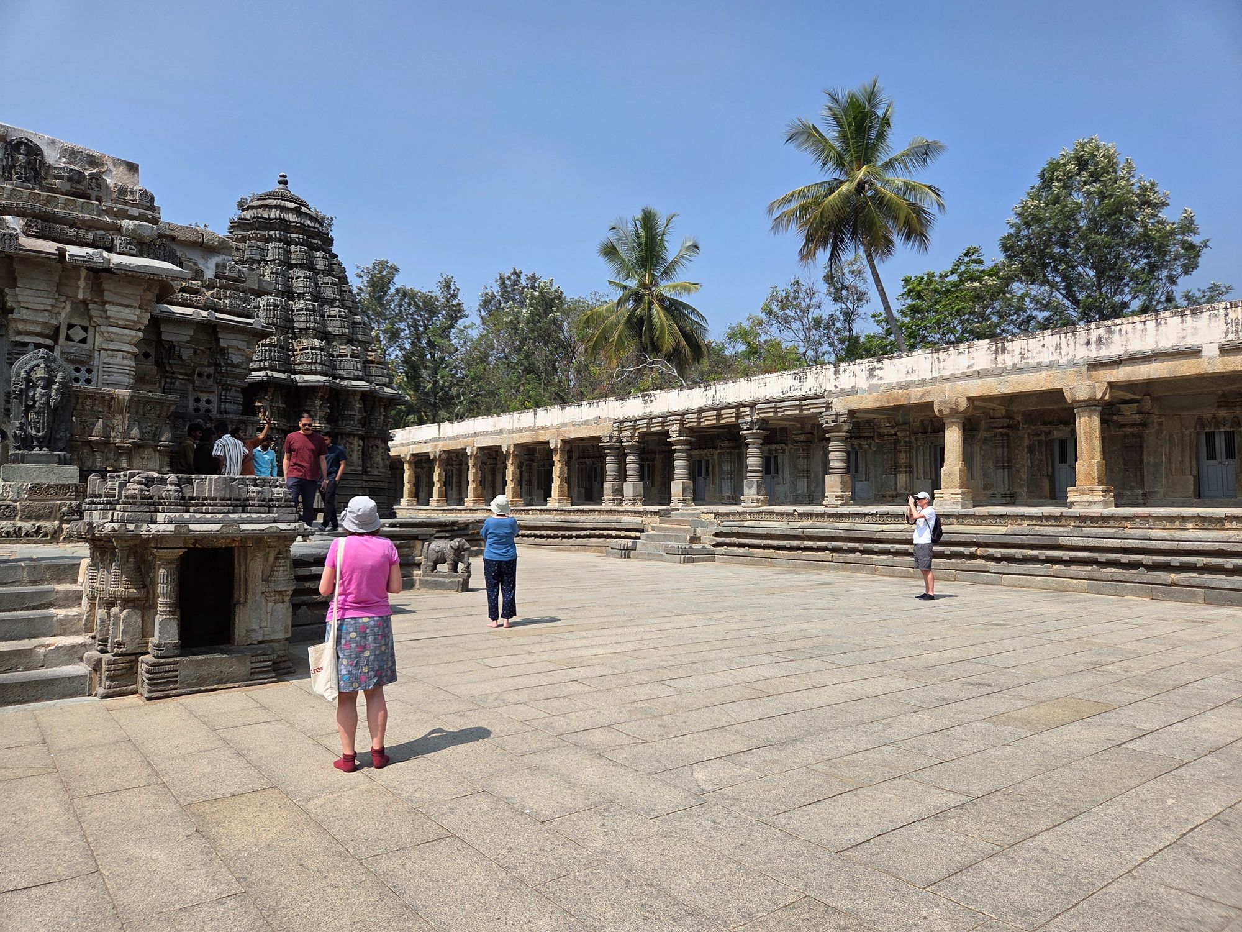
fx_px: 825
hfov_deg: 73.9
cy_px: 466
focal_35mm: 23
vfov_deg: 58.9
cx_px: 621
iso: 80
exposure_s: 1/6412
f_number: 1.8
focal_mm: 5.4
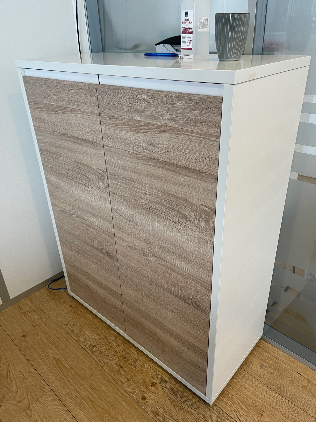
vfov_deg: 67.3
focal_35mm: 26
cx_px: 158
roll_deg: +3.3
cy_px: 211
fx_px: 317
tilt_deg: -28.0
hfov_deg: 53.0
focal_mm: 5.1
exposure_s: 1/50
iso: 125
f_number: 1.6
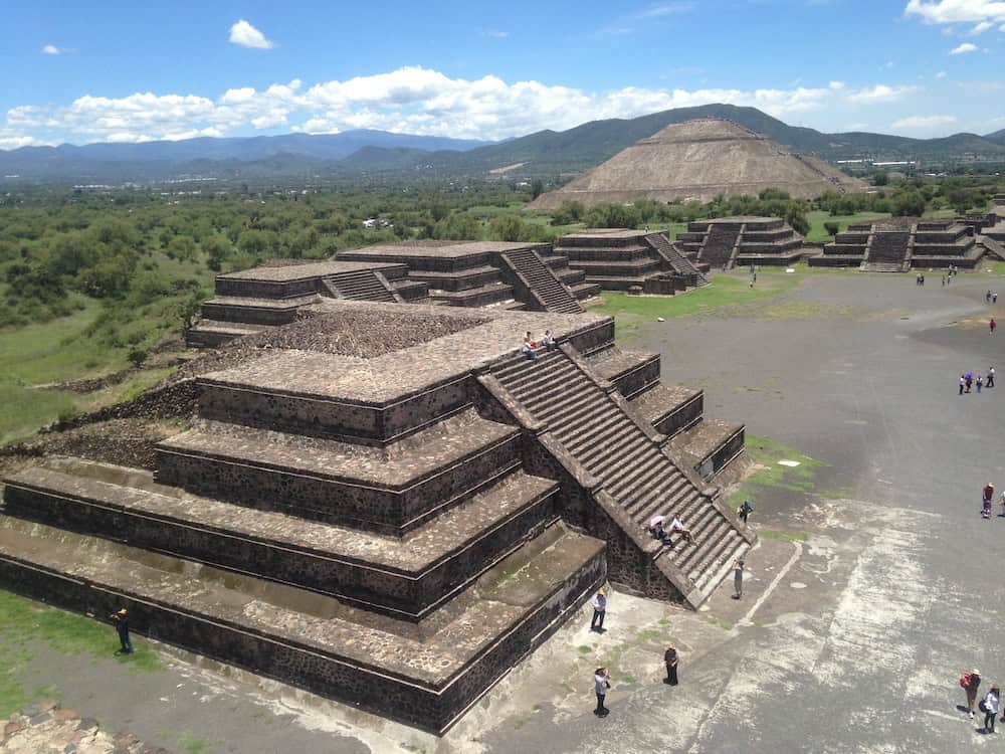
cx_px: 502
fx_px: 958
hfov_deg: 55.4
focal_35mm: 33
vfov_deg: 42.9
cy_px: 377
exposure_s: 1/1506
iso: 50
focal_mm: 4.1
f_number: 2.4
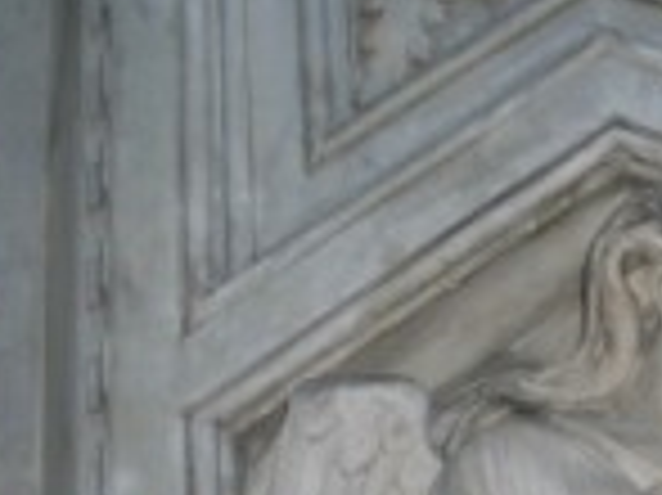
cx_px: 725
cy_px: 666
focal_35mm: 116
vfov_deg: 12.3
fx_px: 2217
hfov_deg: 16.5
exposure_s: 1/45
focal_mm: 6.3
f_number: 2.8
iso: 100
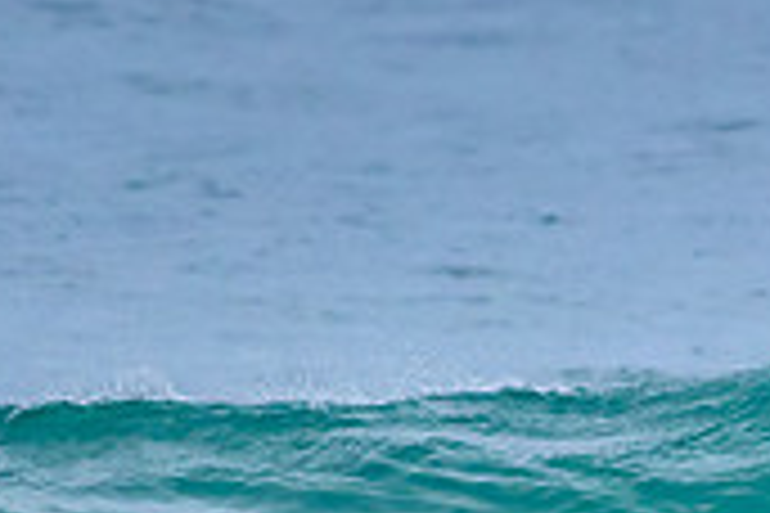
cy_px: 517
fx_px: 44507
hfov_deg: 1.0
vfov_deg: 0.7
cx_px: 1160
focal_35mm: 2081
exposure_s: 1/2000
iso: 2000
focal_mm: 500
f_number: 5.6
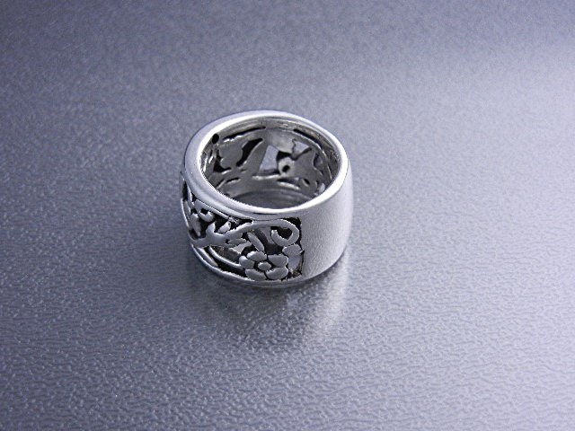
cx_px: 288
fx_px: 980
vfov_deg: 24.8
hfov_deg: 32.7
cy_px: 216
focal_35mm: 59
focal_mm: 10.6
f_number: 4
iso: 400
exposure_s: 1/30.8
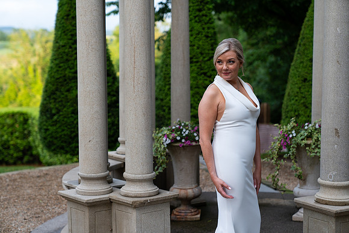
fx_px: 679
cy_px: 116
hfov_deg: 28.8
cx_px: 174
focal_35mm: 70
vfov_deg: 19.5
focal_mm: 70
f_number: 2.8
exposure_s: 1/200
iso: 200
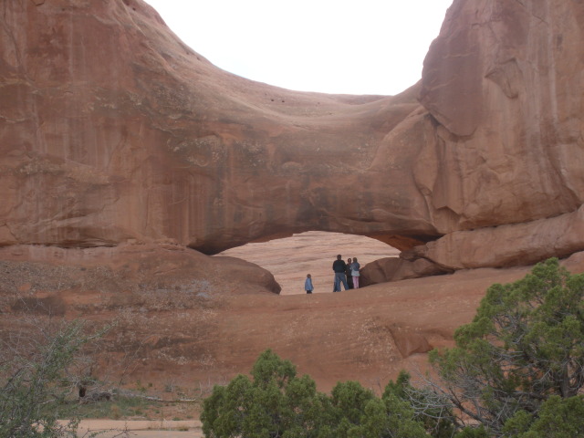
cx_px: 292
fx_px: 877
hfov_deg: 36.8
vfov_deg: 28.0
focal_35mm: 52
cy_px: 219
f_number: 4.4
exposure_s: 1/180
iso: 64
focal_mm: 9.1
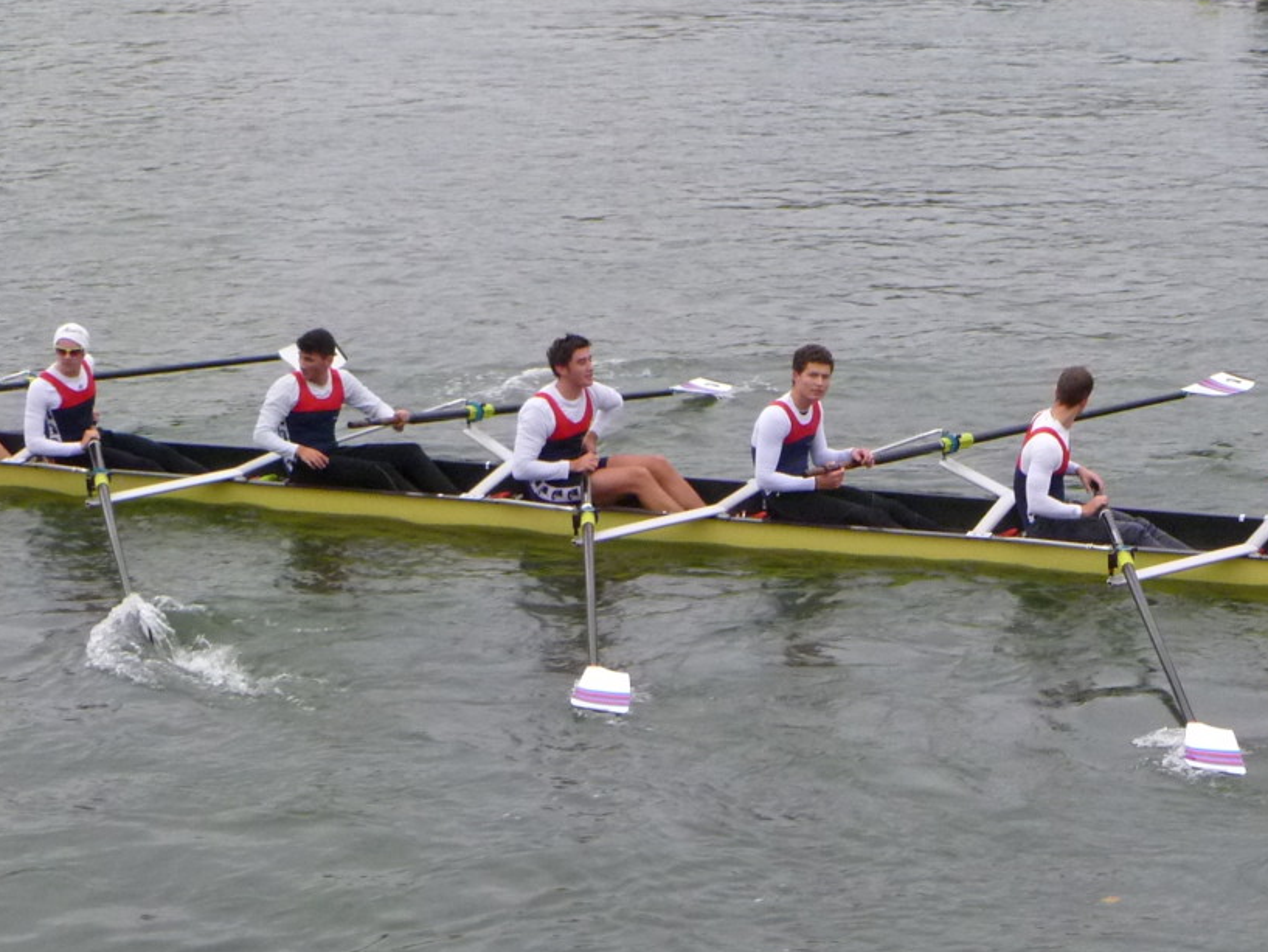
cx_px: 1062
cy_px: 660
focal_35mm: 92
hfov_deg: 21.0
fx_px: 3370
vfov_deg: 16.0
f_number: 3.8
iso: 400
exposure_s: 1/160
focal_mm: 8.4
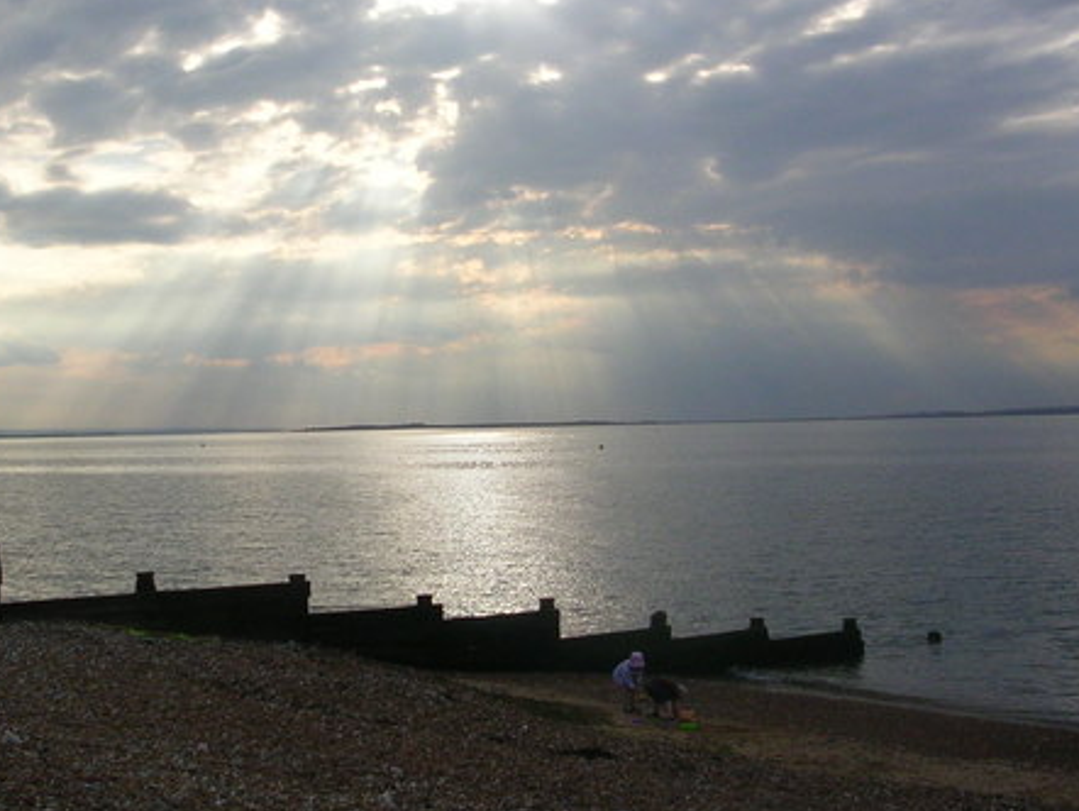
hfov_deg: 34.8
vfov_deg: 26.6
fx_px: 1715
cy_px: 347
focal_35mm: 55
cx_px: 437
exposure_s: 1/461
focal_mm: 5.8
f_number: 5.6
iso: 71
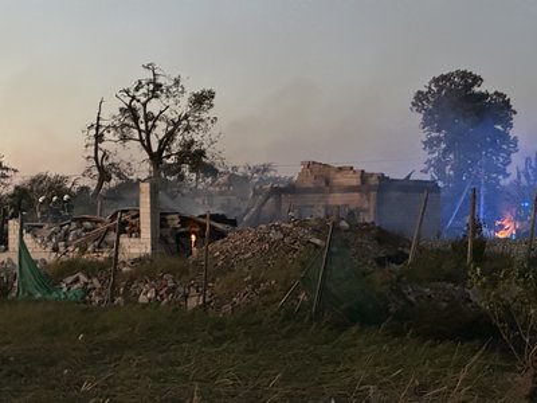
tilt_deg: +1.1
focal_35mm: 77
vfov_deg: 19.1
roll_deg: +0.8
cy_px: 202
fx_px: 1195
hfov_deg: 25.3
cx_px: 268
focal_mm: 9
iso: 2000
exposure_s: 1/21
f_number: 2.8
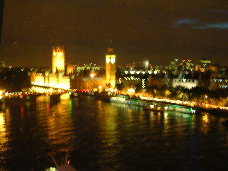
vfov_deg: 37.7
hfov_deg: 49.0
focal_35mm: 38
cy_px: 86
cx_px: 114
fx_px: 250
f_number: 2.8
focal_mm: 5.8
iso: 200
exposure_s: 1.32
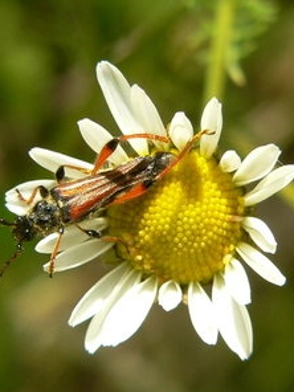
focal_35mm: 158
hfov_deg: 9.4
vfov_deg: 12.5
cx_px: 132
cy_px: 215
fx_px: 1789
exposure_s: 1/320
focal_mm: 12.1
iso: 80
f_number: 4
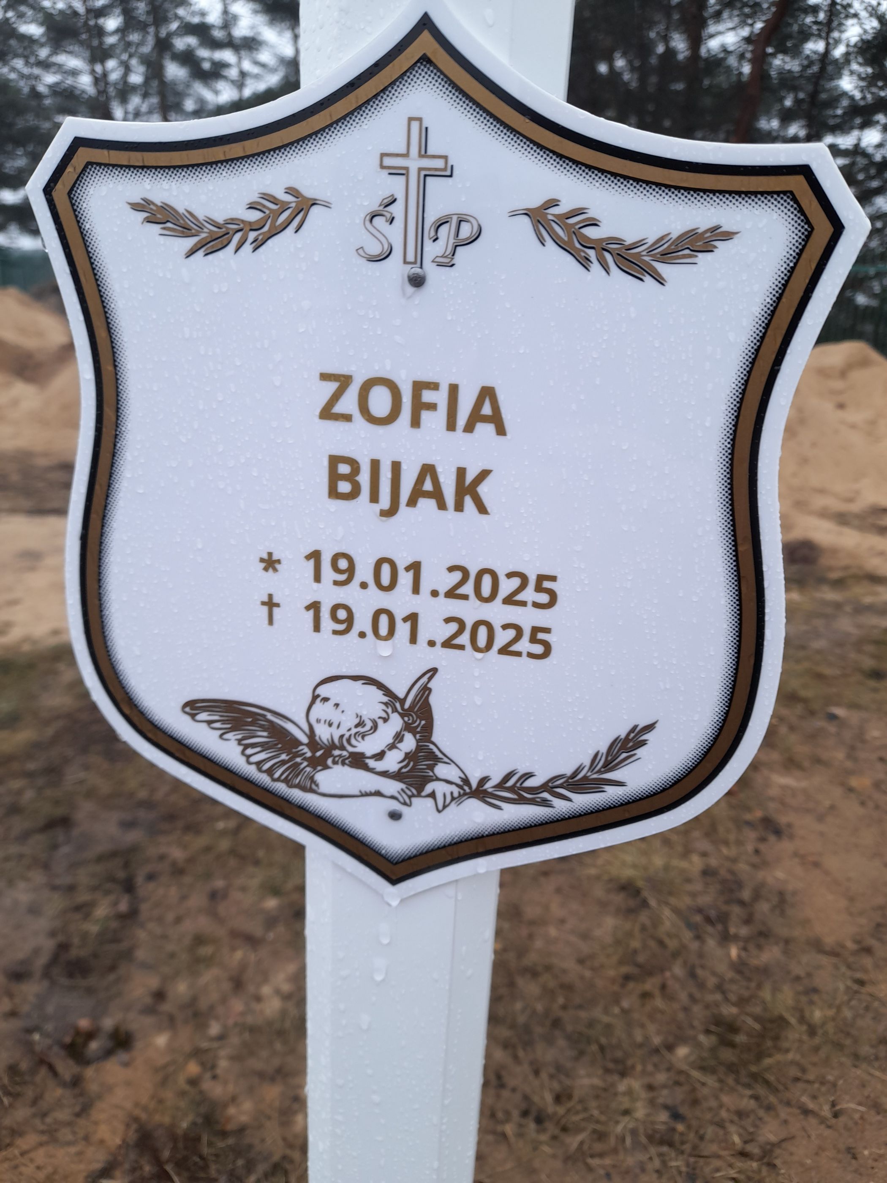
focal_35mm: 25
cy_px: 592
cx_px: 444
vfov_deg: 69.4
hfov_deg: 54.9
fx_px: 854
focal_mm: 4.6
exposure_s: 1/50
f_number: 2
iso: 25
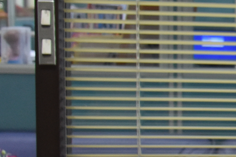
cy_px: 144
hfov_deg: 9.0
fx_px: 1200
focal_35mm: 183
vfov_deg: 7.5
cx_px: 715
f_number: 4
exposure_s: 1/60
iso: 560
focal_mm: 20
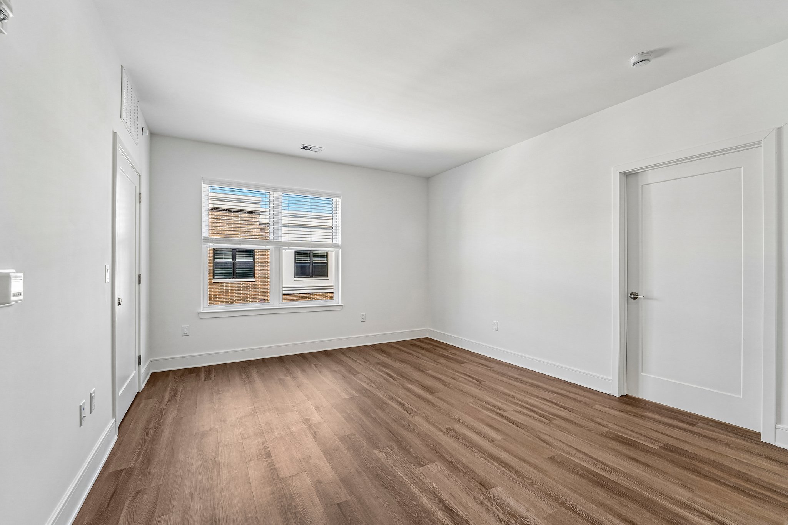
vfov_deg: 81.2
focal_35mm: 14
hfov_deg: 104.3
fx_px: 306
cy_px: 262
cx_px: 394
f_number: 8
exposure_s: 1/30
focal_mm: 14
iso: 400
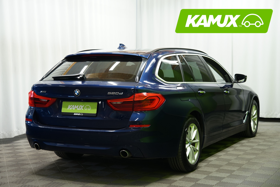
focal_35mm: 62
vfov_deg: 21.9
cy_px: 94
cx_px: 140
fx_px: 482
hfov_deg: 32.4
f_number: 4.5
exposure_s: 1/20
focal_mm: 62
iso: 500
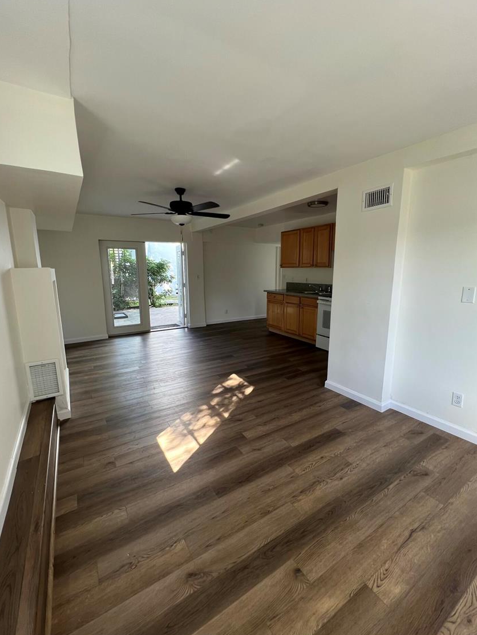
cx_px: 240
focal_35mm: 14
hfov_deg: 85.7
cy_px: 319
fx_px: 257
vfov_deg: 102.1
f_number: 1.8
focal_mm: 1.57
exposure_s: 1/99
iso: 64
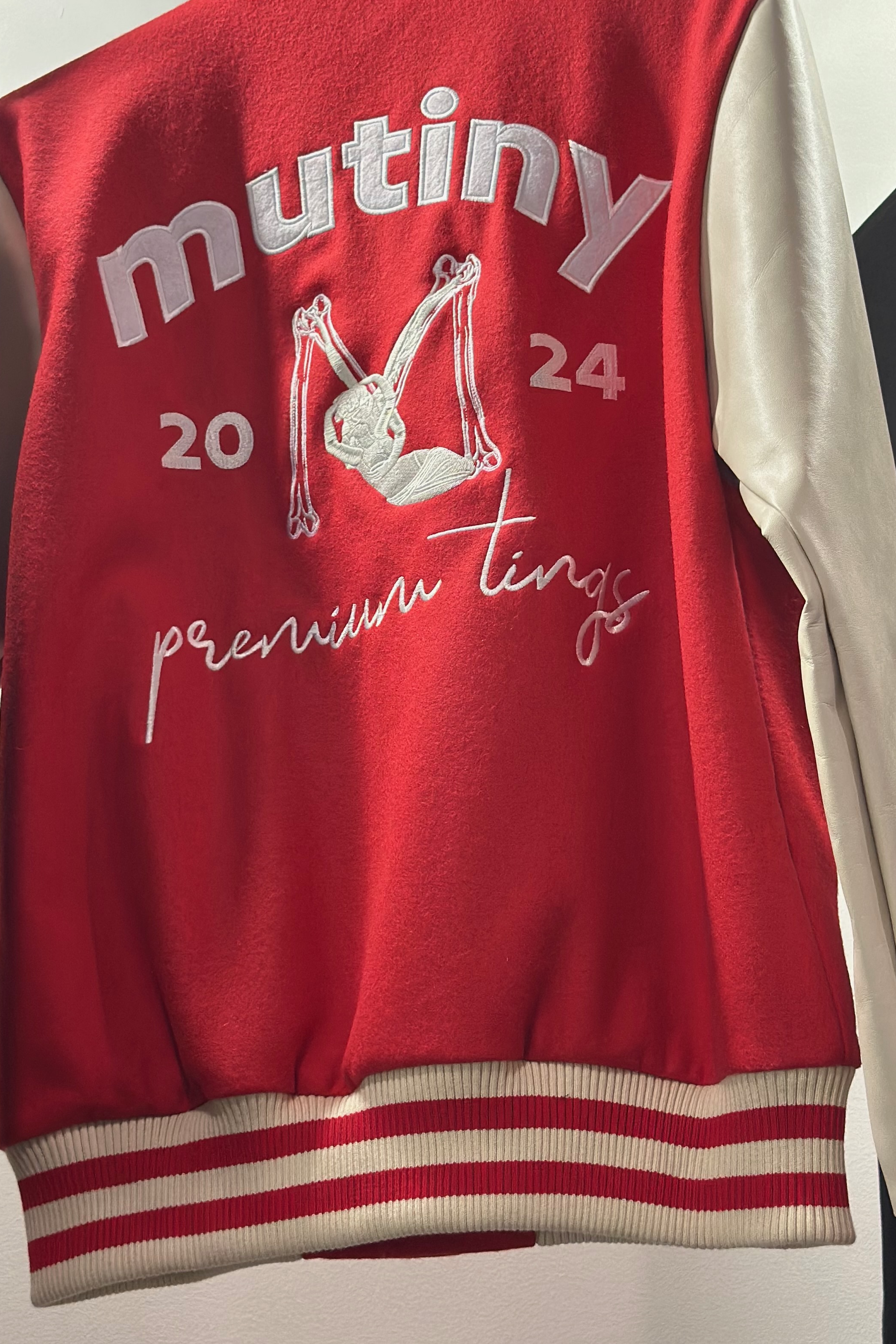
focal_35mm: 64
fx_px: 2389
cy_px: 585
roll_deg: -0.5
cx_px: 442
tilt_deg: +19.4
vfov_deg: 31.4
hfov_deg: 21.2
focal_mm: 6.86
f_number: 1.78
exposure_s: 1/120
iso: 200
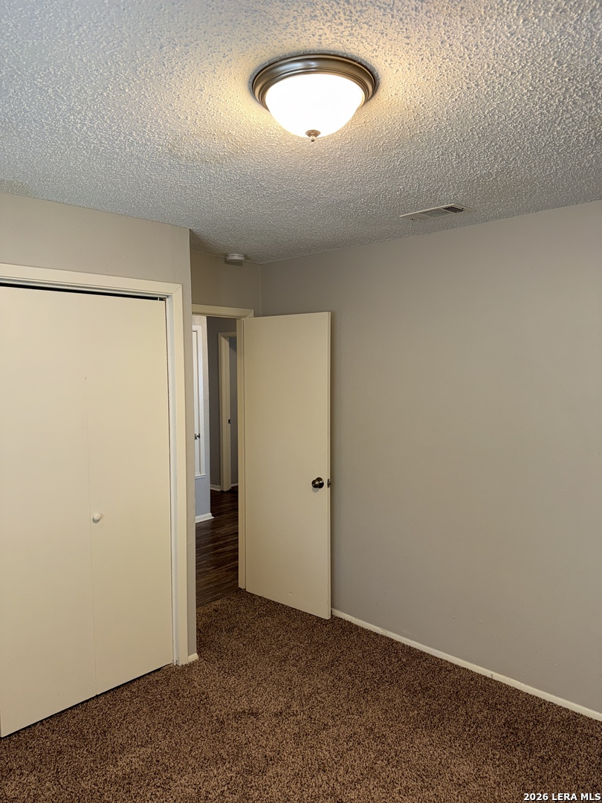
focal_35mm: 24
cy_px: 402
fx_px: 557
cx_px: 301
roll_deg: -0.7
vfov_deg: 71.6
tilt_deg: -3.7
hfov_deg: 56.8
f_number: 1.78
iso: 80
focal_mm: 6.76
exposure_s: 1/39
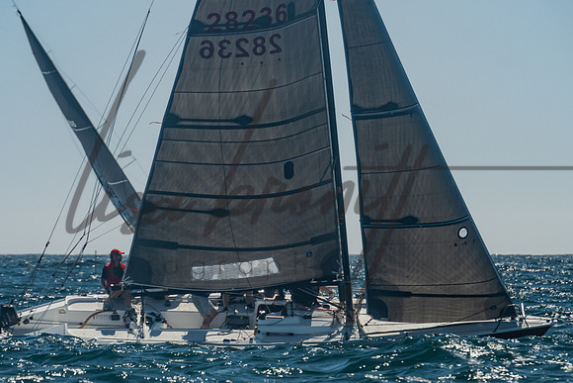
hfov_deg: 5.3
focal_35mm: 390
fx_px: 6215
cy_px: 234
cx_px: 285
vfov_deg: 3.5
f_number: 6.3
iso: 160
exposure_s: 1/1000
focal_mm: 200
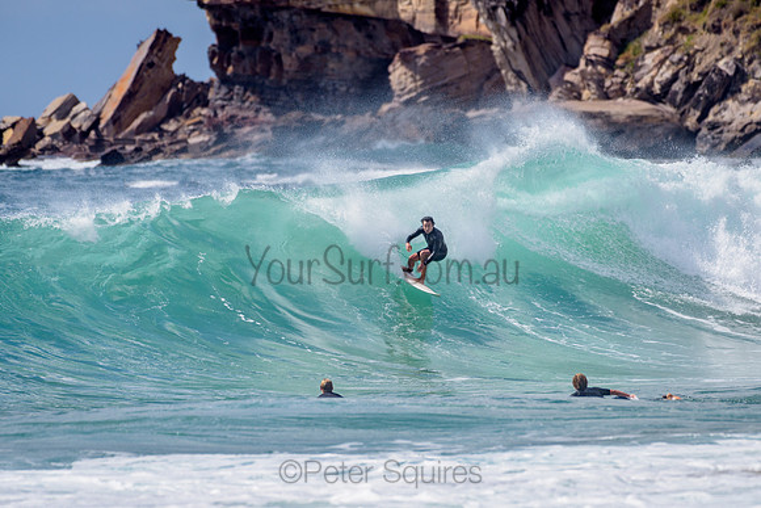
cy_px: 272
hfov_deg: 3.4
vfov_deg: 2.2
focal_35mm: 613
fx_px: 12963
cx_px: 416
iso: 90
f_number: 5.6
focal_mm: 500
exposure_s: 1/2000
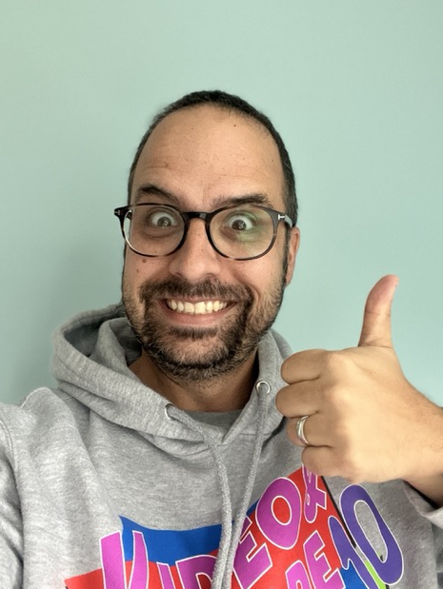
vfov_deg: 58.3
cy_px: 293
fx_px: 528
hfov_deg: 45.5
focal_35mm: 31
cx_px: 217
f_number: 2.2
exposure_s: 1/30
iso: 500
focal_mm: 2.71
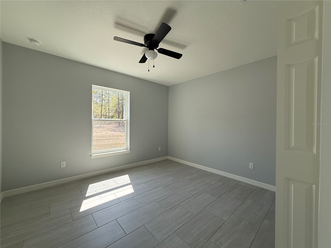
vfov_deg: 85.7
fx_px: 134
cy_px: 124
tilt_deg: +0.6
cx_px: 166
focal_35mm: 14
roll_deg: -0.7
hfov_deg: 102.1
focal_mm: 2.22
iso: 64
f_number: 2.2
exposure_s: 1/166
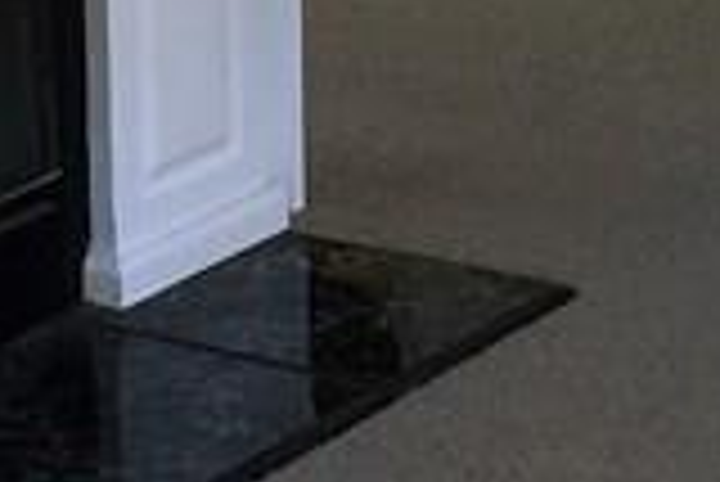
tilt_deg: -6.9
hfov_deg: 10.6
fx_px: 3863
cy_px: -595
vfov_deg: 6.8
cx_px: 171
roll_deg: +1.3
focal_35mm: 193
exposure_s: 1/15
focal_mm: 4.15
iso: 40
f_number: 2.2
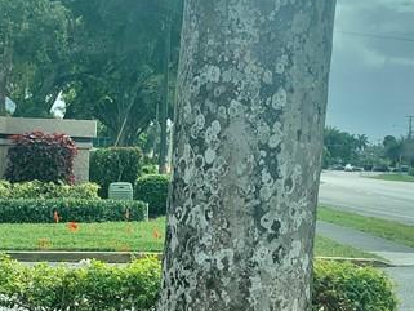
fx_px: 993
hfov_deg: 23.4
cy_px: 176
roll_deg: -2.4
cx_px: 137
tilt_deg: -1.6
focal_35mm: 83
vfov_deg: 17.8
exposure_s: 1/2421
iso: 25
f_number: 1.8
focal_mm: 4.25
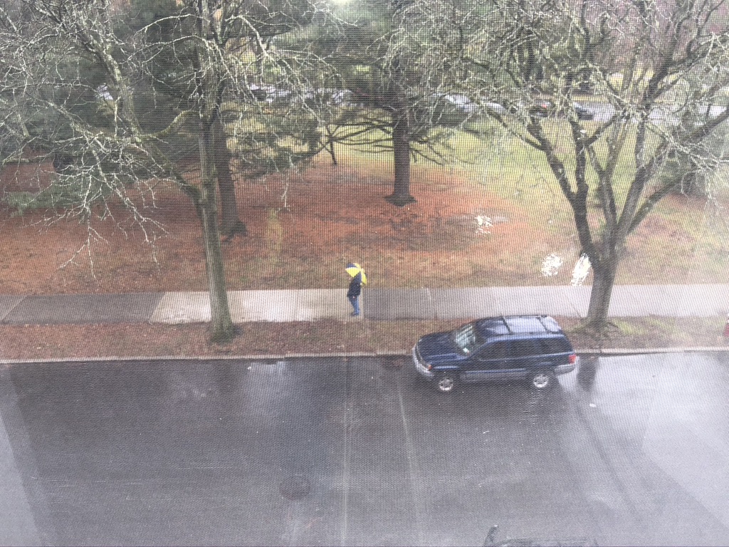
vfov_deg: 49.7
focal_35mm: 28
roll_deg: -0.4
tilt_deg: -25.6
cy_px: 274
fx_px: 590
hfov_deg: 63.4
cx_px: 364
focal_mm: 4
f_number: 1.8
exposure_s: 1/120
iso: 25
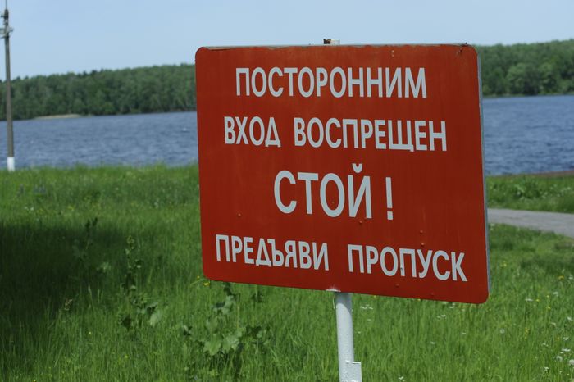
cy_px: 191
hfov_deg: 25.4
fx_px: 1275
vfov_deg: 17.0
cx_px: 287
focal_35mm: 80
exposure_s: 1/800
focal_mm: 80
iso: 250
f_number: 8
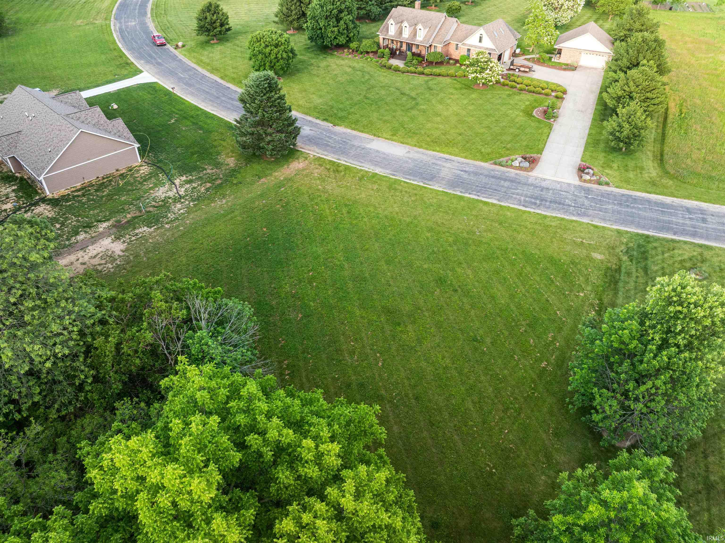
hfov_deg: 71.6
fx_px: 502
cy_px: 272
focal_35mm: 24
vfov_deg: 56.8
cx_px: 362
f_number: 6.3
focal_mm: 12.29
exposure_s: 1/60
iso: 200
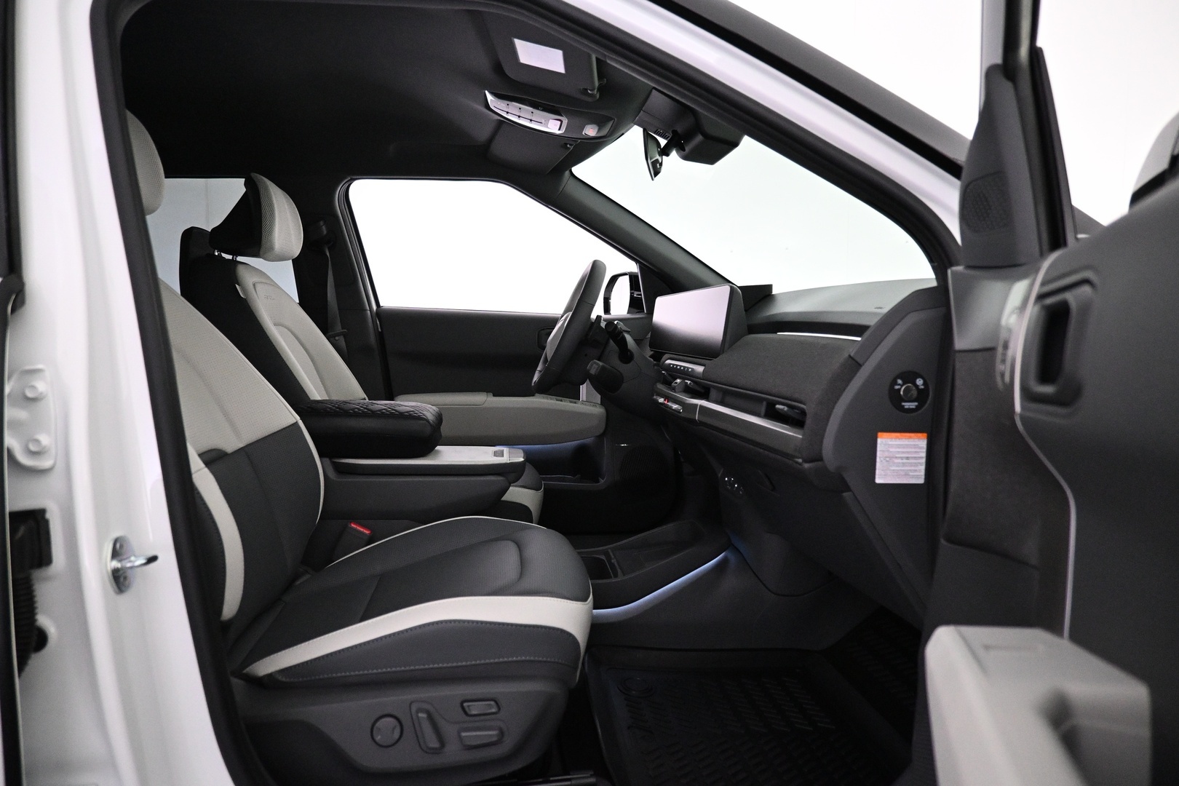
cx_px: 590
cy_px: 393
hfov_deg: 73.7
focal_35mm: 24
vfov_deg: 53.1
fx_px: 786
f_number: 3.5
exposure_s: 1/160
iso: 4000
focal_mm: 16
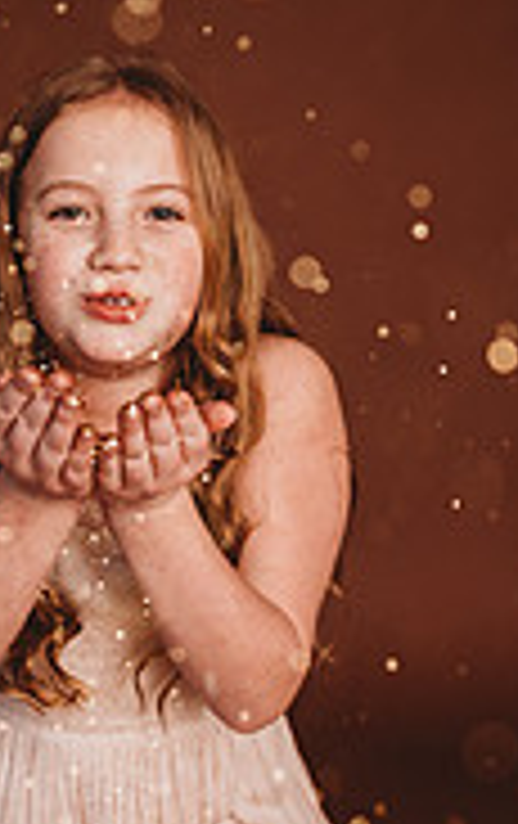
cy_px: 576
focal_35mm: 60
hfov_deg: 21.3
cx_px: 72
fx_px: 1350
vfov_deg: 33.5
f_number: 2.2
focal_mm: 24
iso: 100
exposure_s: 1/160
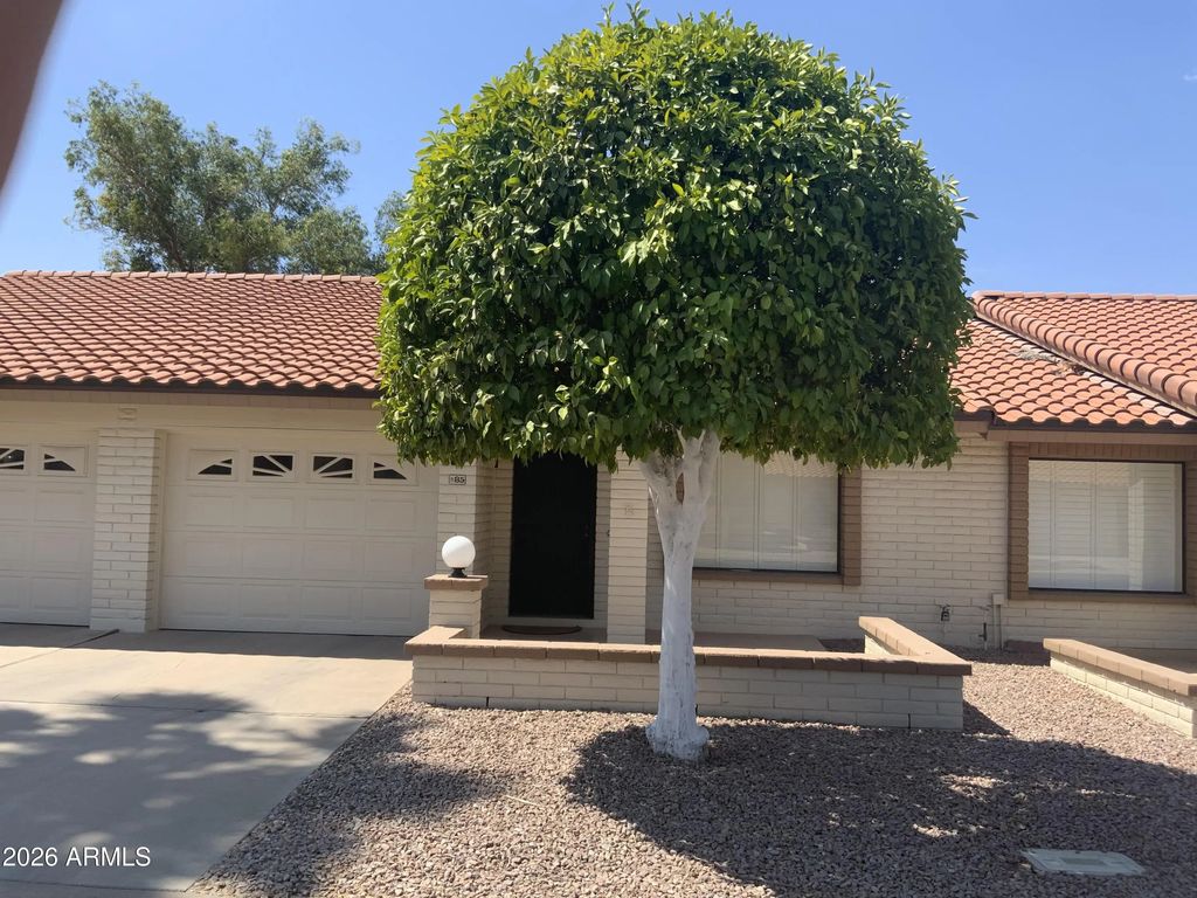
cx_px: 598
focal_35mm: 29
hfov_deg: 61.7
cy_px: 449
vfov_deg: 48.2
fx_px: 1003
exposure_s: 1/1377
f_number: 1.8
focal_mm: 3
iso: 16
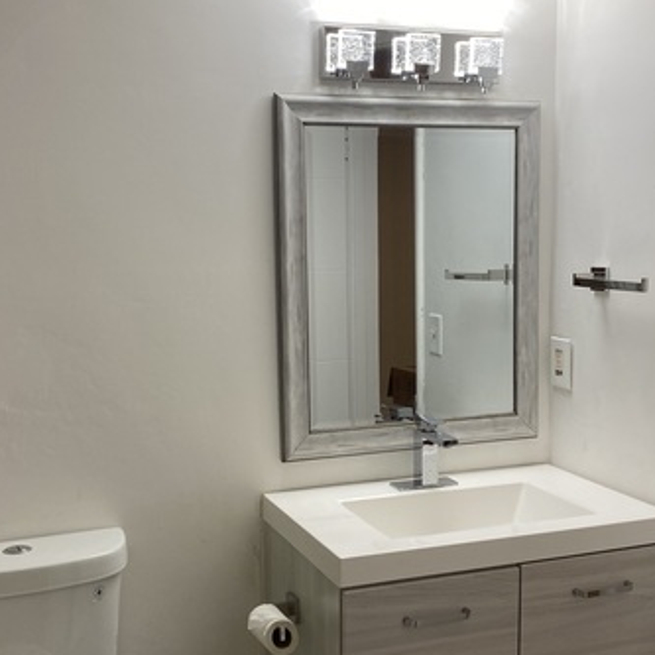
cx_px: 311
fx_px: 985
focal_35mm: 46
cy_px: 349
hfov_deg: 36.8
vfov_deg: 36.8
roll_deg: +0.8
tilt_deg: -6.1
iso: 64
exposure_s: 1/60
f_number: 1.8
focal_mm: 4.25
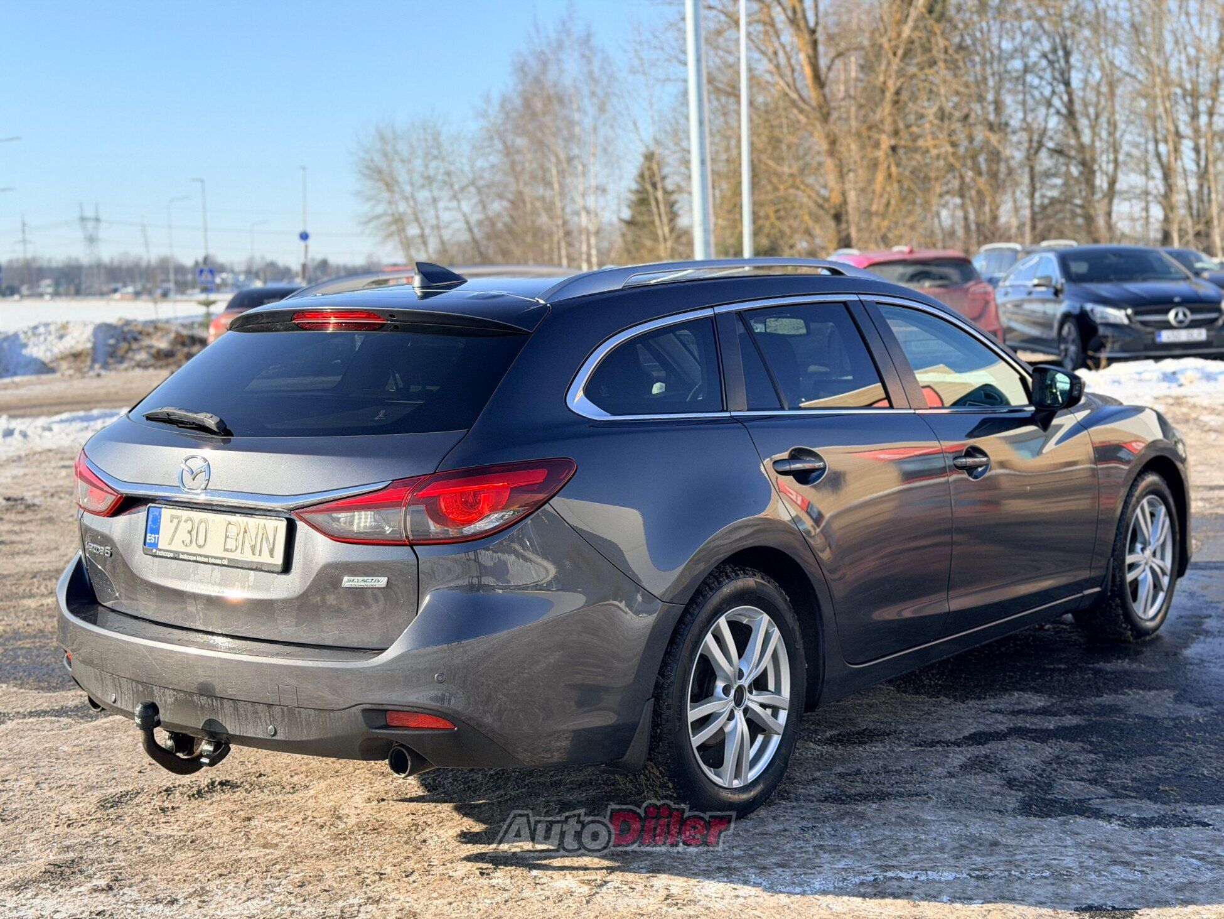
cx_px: 612
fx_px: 1697
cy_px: 460
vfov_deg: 30.3
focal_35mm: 48
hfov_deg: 39.7
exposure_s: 1/2494
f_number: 1.78
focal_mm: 6.76
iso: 80
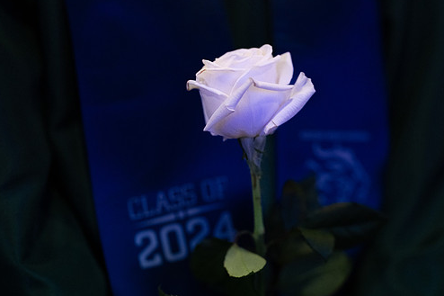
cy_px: 195
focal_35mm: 80
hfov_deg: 25.3
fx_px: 986
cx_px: 265
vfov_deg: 17.0
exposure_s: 1/320
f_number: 1.2
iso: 1000
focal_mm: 50
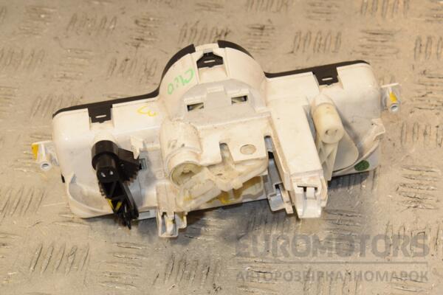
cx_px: 222
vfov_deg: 14.7
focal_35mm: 93
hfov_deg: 21.9
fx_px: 1144
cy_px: 148
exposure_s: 1/200
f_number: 9
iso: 800
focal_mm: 62
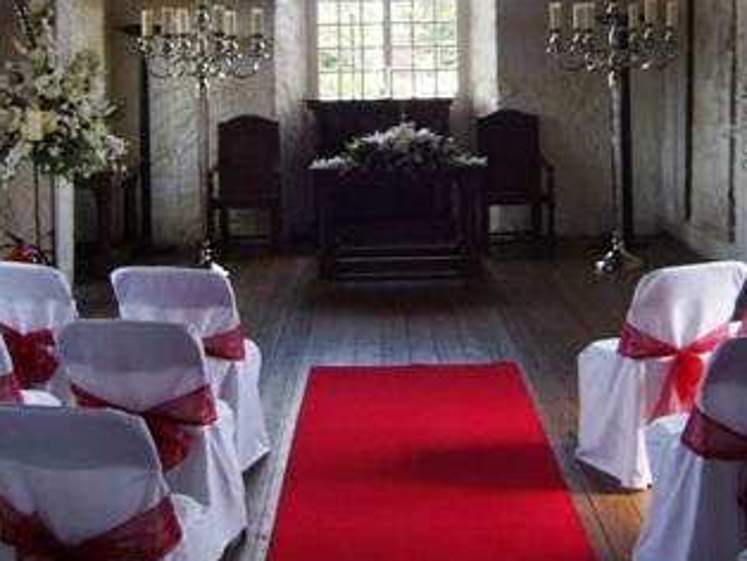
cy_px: 131
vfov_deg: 25.3
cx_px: 374
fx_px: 1231
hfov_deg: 33.8
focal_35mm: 57
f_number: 2.8
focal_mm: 7.4
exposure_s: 1/60
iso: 80
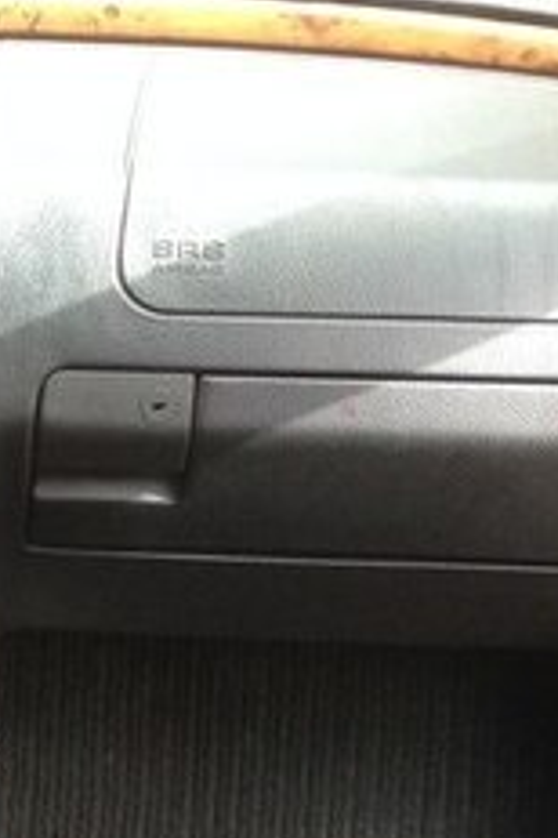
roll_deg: +1.5
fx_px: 2278
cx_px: -417
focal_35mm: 98
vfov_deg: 20.3
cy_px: 804
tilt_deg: -33.2
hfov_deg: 12.8
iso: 80
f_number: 2.4
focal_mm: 4.12
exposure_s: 1/120
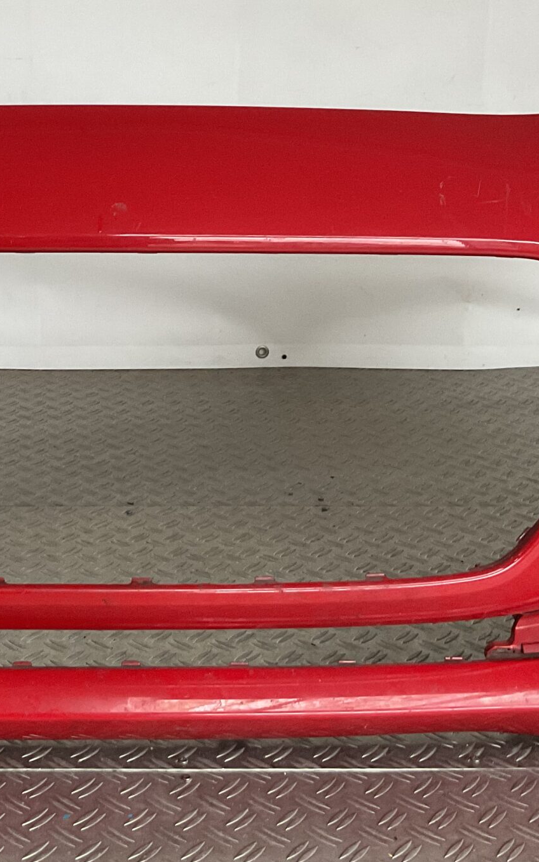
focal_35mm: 58
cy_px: 274
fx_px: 1363
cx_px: 55
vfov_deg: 34.7
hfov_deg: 21.9
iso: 160
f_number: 1.8
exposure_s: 1/60
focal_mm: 3
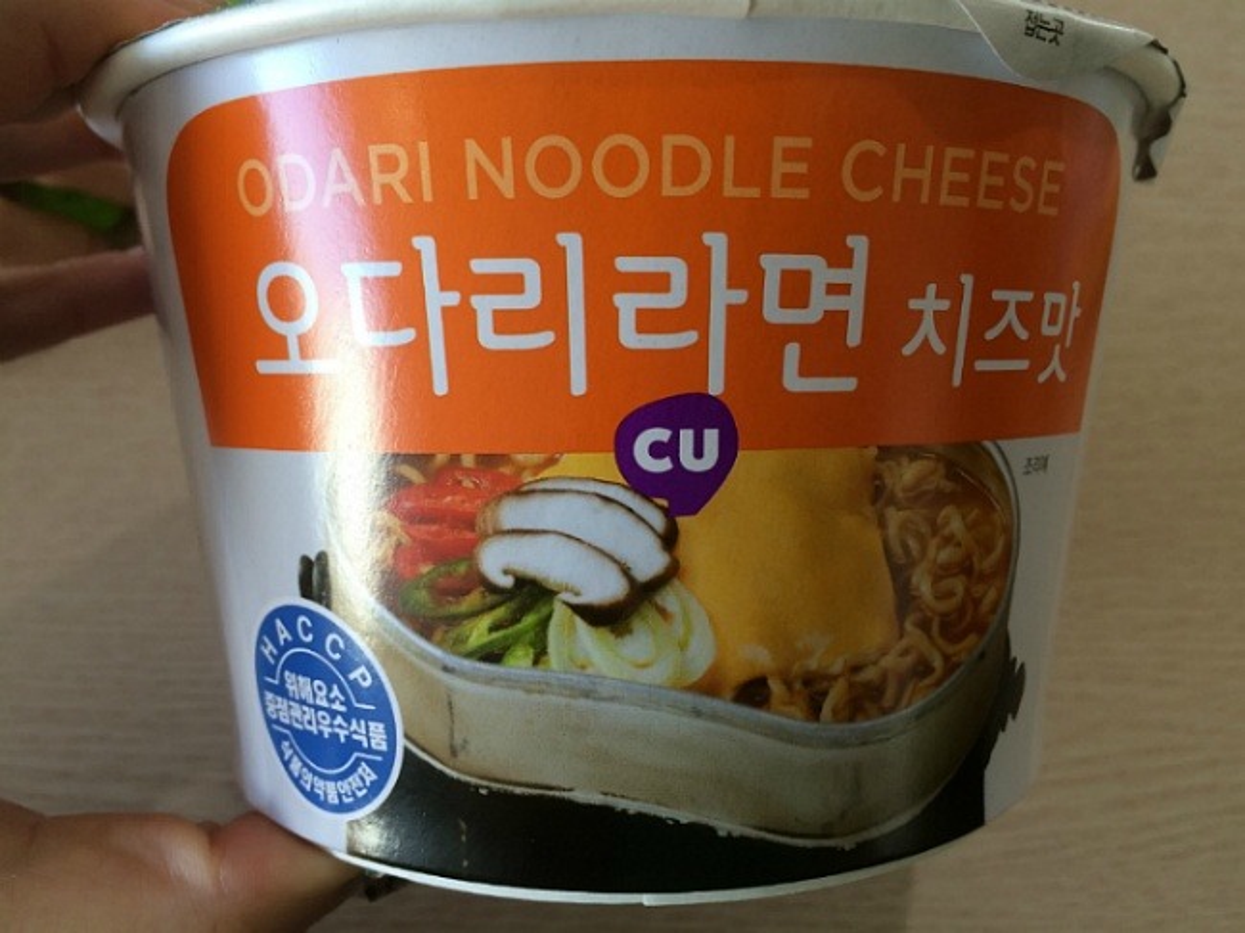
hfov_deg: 61.7
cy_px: 466
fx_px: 1043
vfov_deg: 48.2
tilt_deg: -63.5
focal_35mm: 29
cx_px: 622
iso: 40
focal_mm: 4.15
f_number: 2.2
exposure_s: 1/40
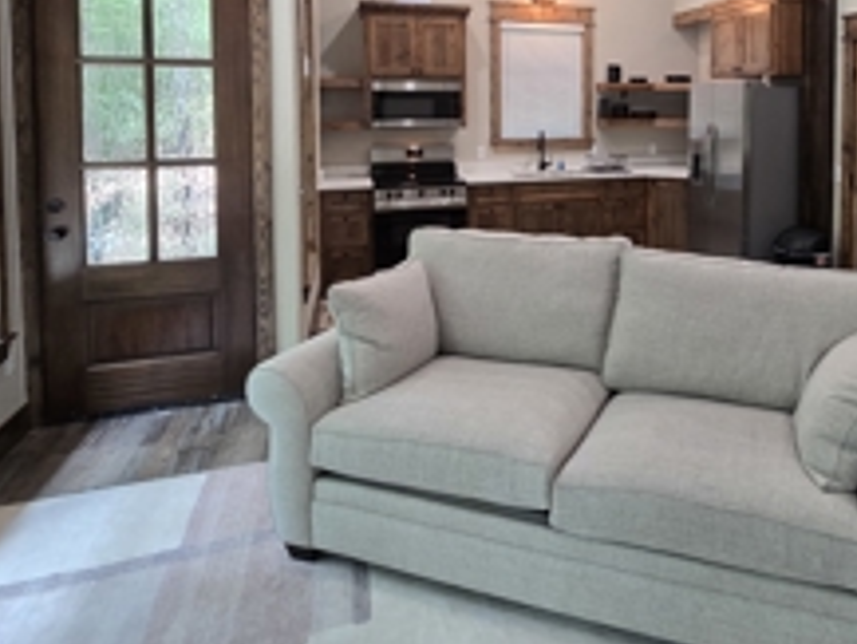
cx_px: 604
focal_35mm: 24
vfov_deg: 53.2
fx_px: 595
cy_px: 130
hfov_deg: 68.5
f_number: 2.2
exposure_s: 1/60
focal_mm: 2.2
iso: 160
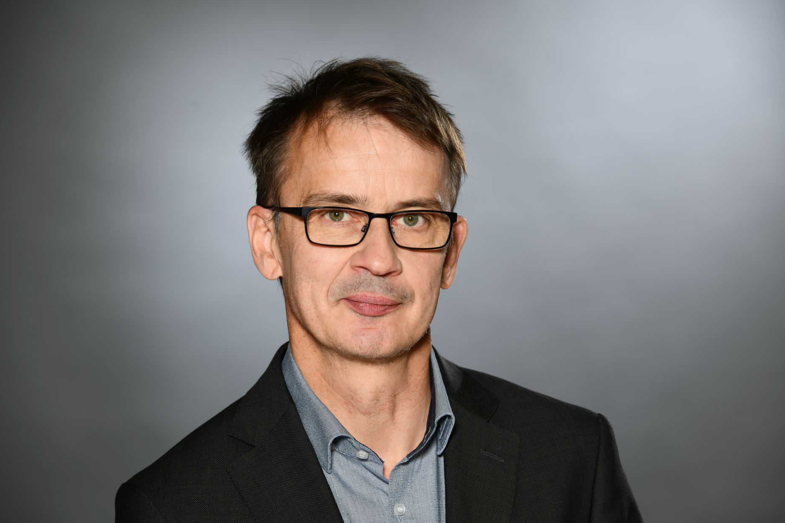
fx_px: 4056
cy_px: 264
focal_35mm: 186
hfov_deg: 11.1
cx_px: 394
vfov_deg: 7.4
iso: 64
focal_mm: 180
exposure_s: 1/160
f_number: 8
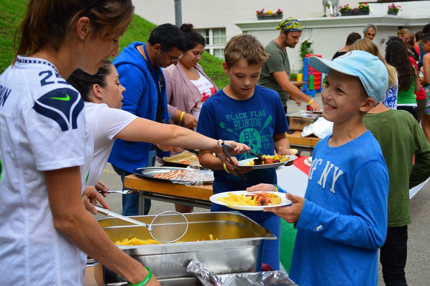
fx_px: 627
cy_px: 143
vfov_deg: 25.7
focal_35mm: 52
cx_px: 215
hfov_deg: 37.9
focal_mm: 35
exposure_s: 1/250
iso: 160
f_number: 5
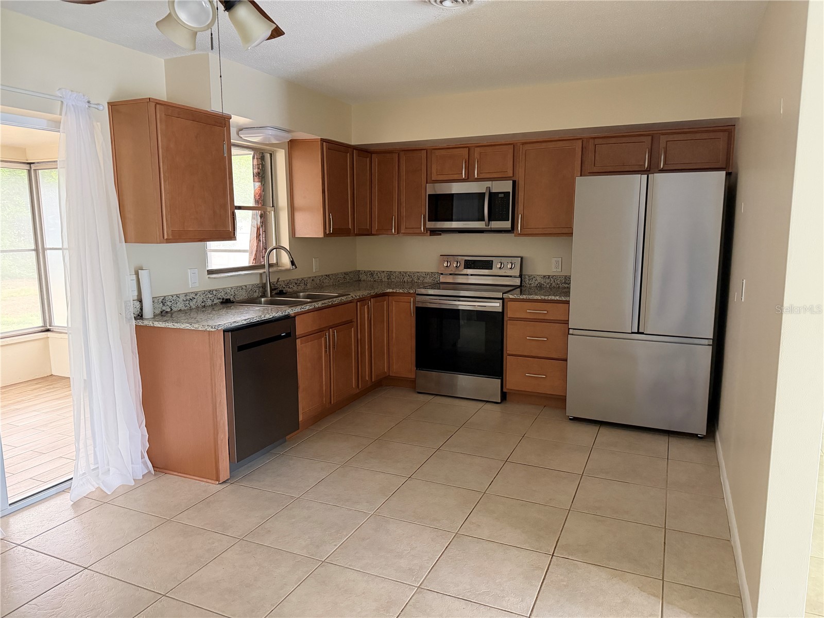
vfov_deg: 56.8
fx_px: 571
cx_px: 412
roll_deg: +0.7
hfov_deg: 71.6
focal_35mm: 24
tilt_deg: -9.0
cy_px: 309
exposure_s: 1/60
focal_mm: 6.76
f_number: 1.78
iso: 800
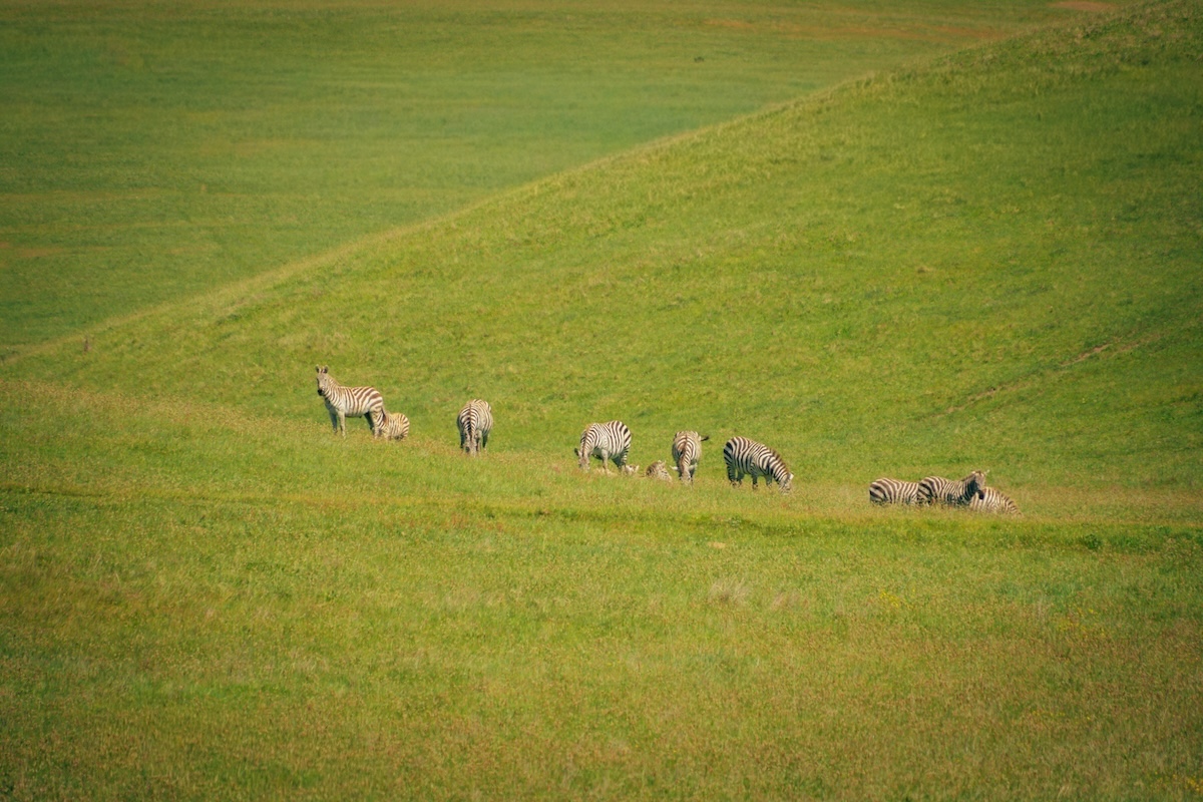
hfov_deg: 4.6
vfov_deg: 3.1
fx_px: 15036
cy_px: 401
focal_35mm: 450
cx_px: 602
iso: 250
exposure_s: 1/500
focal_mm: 300
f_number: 6.3
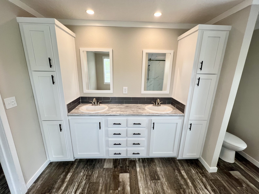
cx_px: 130
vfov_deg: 89.9
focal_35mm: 13
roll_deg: -0.8
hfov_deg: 106.2
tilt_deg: -15.3
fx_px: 97
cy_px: 97
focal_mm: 1.57
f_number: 1.8
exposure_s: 1/120
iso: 100
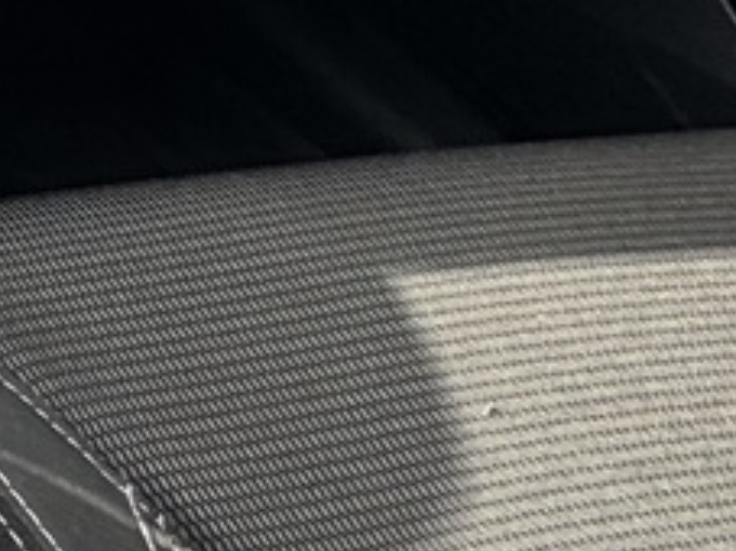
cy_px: -658
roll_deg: +1.1
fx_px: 1891
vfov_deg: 13.4
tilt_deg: -27.8
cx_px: -1362
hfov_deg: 12.2
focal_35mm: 89
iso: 40
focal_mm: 2.22
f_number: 2.2
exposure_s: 1/185
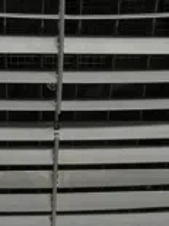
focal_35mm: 67
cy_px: 114
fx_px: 437
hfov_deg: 21.8
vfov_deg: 29.0
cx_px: 55
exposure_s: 1/25
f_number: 1.8
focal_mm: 4.25
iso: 640
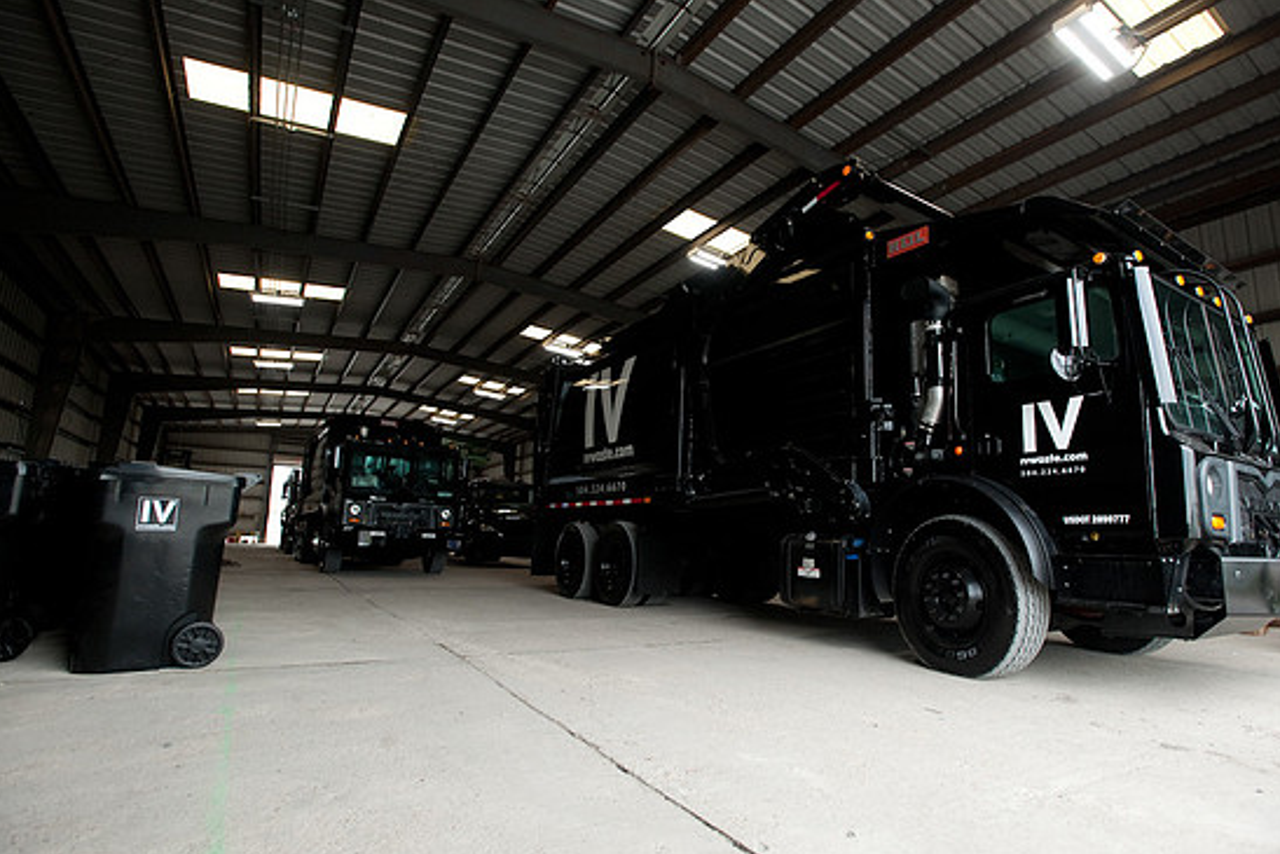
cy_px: 433
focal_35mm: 18
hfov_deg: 90.0
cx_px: 660
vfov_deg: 67.4
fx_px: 640
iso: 640
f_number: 5.6
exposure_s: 1/160
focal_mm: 17
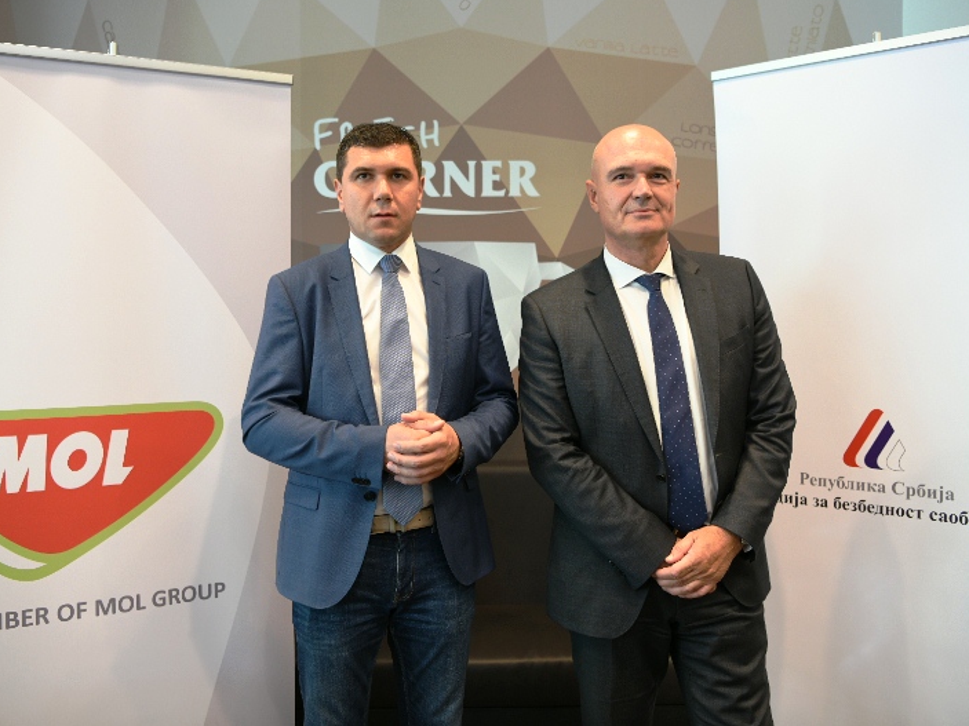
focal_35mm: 35
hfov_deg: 52.6
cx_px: 456
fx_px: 980
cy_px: 360
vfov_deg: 40.7
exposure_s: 1/200
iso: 1000
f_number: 3.5
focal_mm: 32
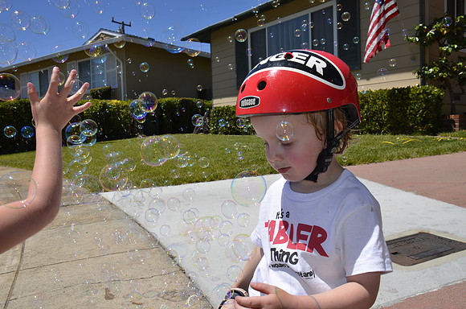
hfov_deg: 59.6
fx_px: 407
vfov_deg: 41.5
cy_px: 154
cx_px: 233
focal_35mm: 32
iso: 100
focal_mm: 21
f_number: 10
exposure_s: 1/250
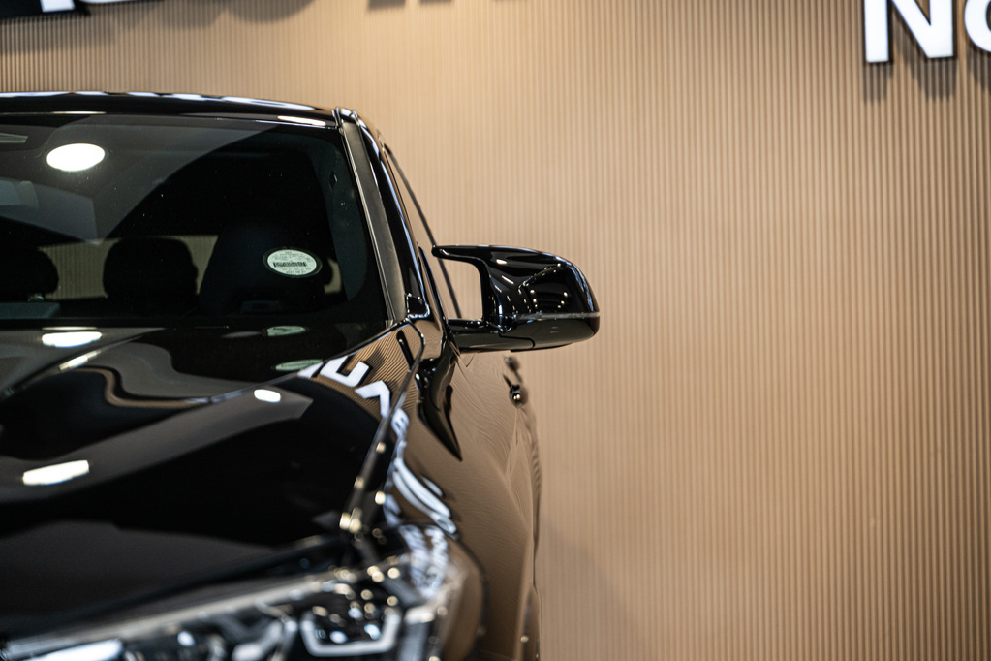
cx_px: 496
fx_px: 2064
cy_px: 330
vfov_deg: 18.2
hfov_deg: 27.0
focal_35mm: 75
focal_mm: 75
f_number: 2.8
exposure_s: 1/160
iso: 400
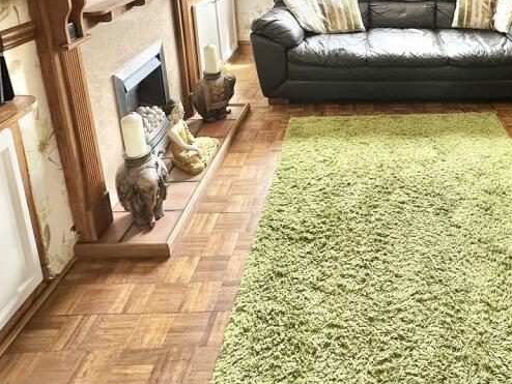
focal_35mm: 29
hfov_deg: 58.9
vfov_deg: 42.6
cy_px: 12
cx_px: 373
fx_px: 429
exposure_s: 1/99
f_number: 2.2
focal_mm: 2.22
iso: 80
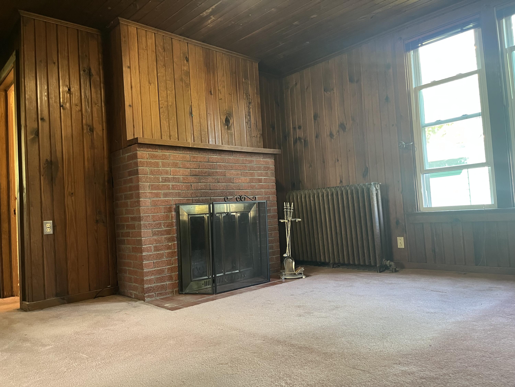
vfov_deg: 53.1
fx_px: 387
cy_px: 194
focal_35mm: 26
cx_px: 258
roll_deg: +3.4
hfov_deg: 67.3
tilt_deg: +2.7
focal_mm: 5.1
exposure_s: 1/60
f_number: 1.6
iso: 400
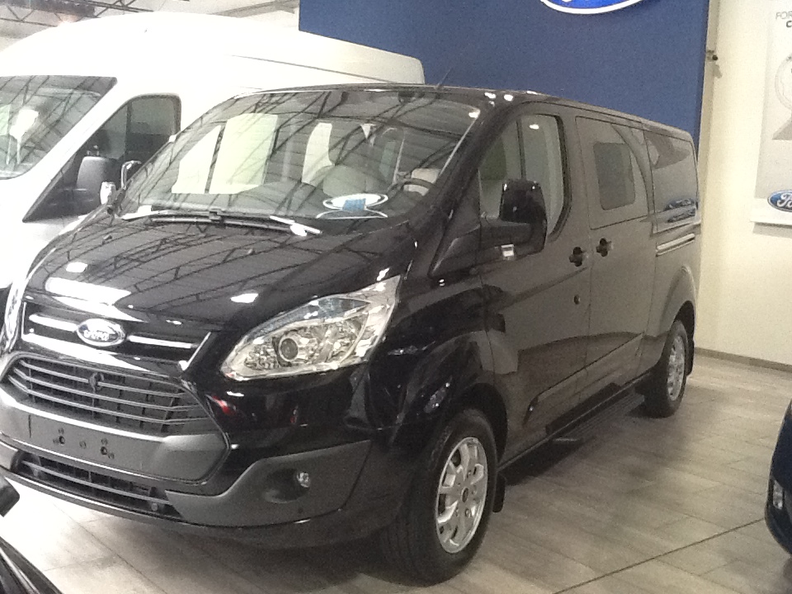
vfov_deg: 32.9
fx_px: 1007
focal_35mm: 44
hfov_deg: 42.9
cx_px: 396
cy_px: 297
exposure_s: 1/30
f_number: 2.4
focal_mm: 2.03
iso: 160
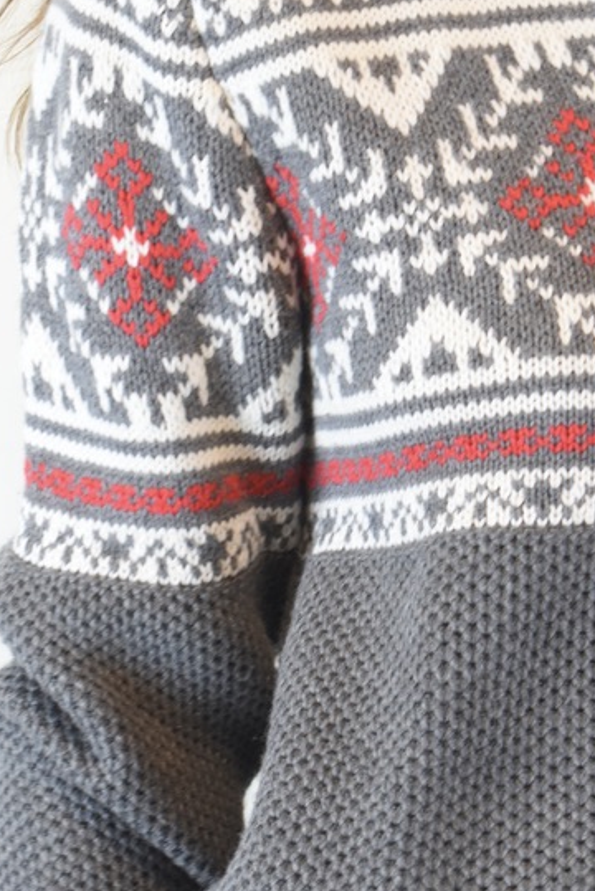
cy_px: 334
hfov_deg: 9.1
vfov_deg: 13.6
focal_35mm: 151
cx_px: 441
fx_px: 3738
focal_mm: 50
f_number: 5.6
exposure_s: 1/60
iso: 900
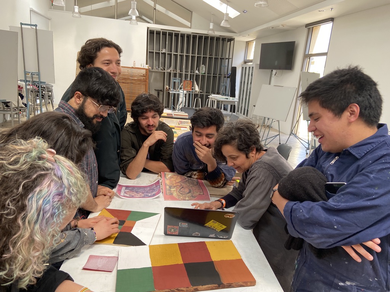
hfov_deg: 67.3
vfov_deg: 53.1
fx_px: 293
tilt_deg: -14.1
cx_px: 195
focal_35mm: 26
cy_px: 146
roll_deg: -4.5
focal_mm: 4.25
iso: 80
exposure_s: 1/122
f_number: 1.8
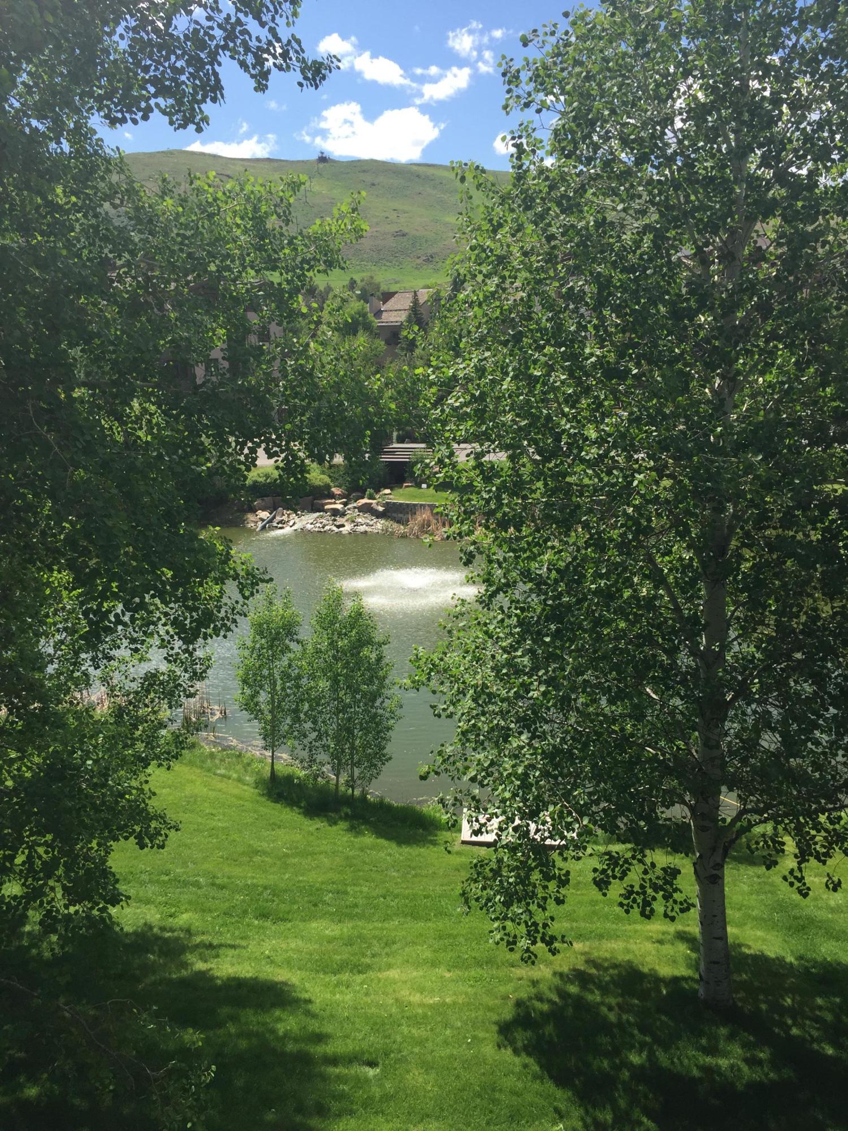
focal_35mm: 29
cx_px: 424
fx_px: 947
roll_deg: +0.6
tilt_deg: -10.9
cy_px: 566
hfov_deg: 48.2
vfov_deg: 61.7
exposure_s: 1/1319
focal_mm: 4.15
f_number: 2.2
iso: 32
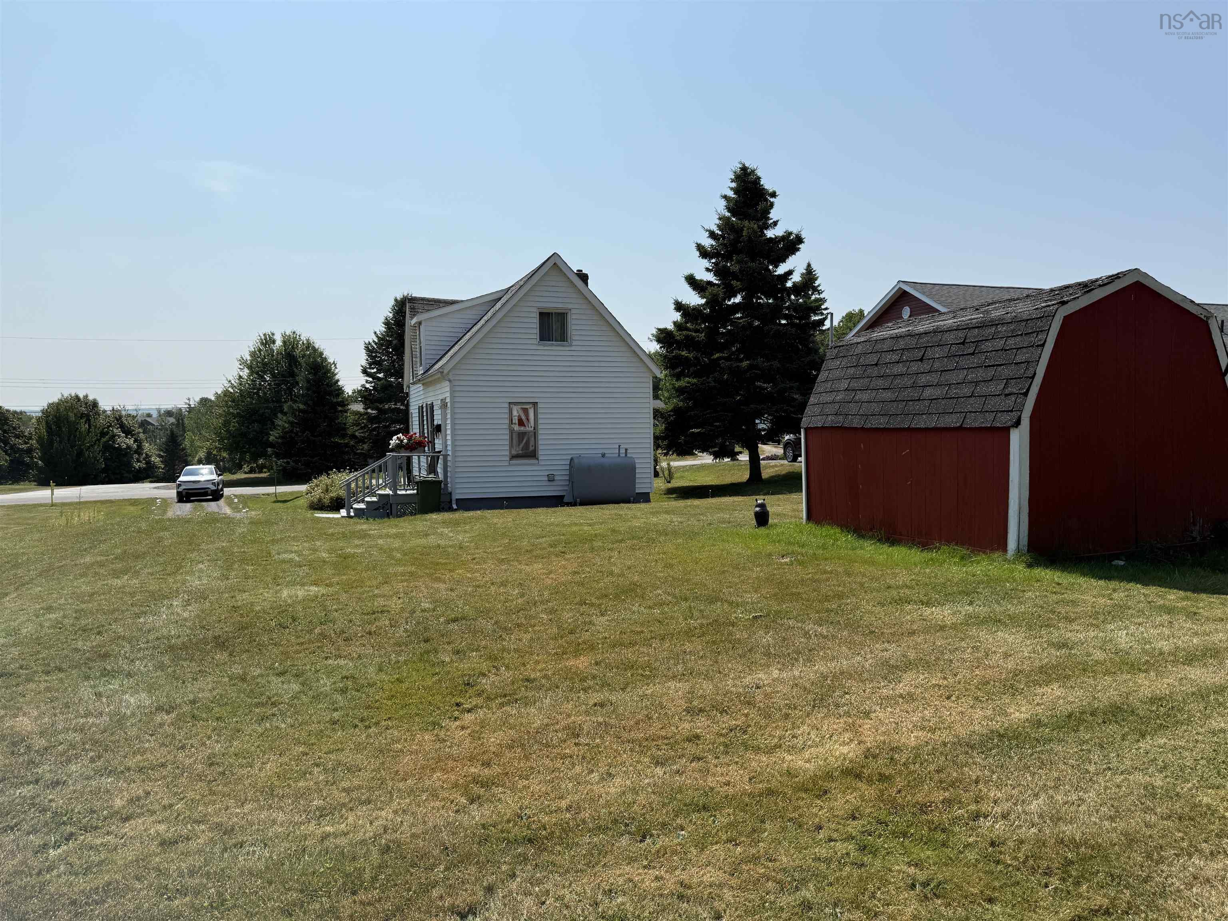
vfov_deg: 56.8
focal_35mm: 24
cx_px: 614
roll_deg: -0.7
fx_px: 851
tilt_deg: -1.8
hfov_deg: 71.6
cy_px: 460
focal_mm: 6.76
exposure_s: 1/6711
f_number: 1.78
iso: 80
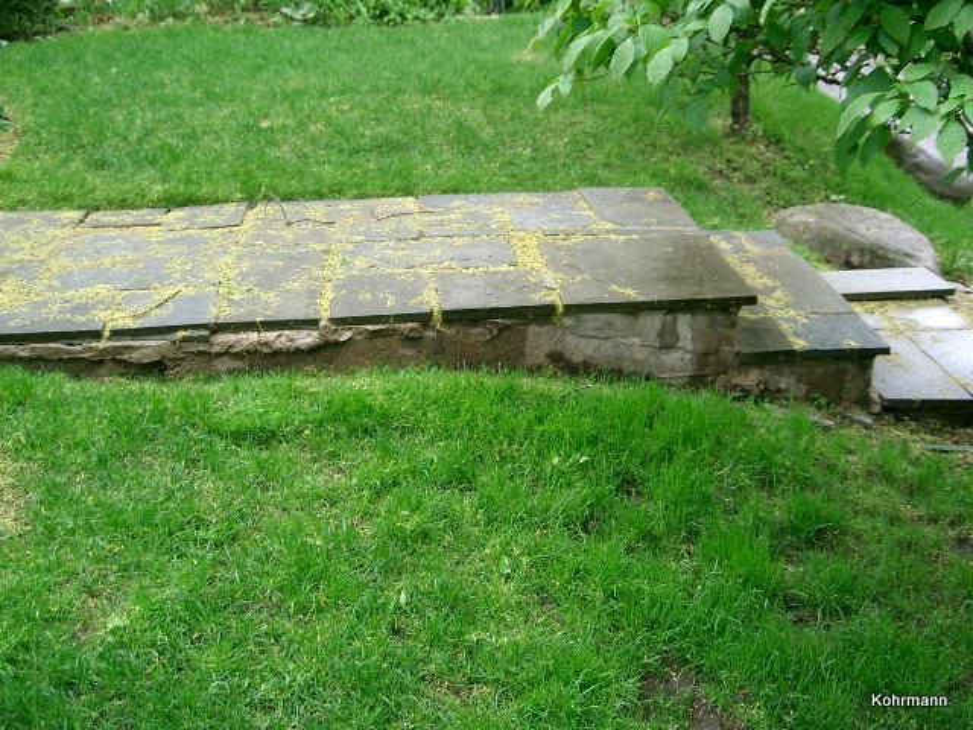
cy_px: 365
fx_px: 1096
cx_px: 486
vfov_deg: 36.8
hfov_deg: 47.9
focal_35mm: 39
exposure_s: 1/80
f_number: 2.8
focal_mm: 8
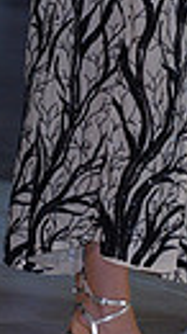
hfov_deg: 1.4
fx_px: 7609
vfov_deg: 2.5
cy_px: -141
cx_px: 186
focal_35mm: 862
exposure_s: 1/250
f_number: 5.6
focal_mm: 185
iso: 2000
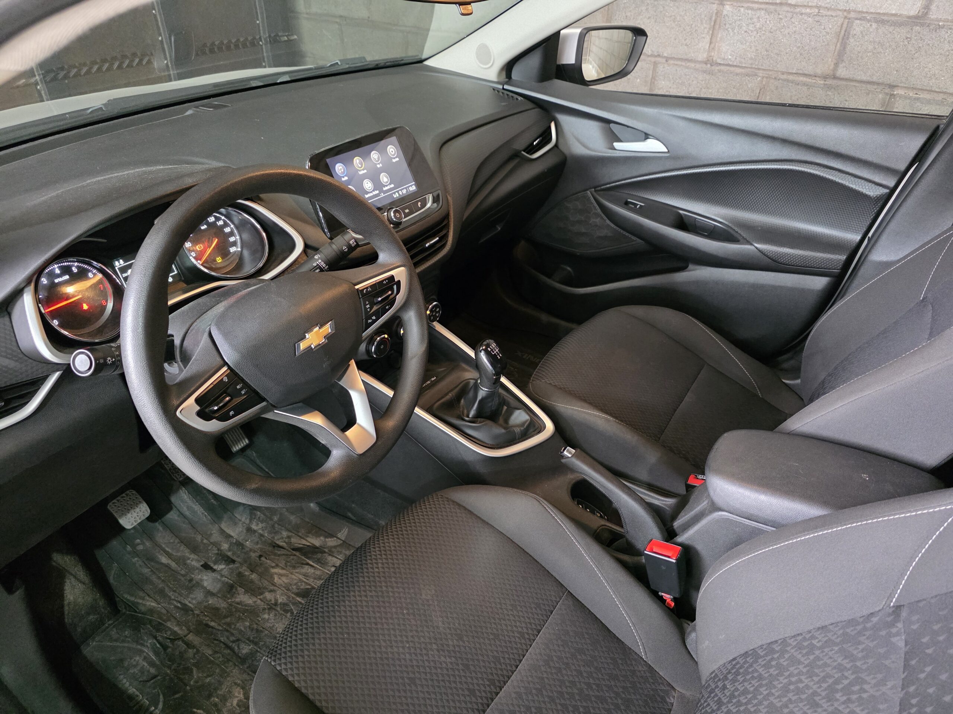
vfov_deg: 58.9
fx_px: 633
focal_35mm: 23
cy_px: 357
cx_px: 476
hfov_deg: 73.9
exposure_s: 1/100
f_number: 1.7
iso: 2000
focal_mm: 6.3
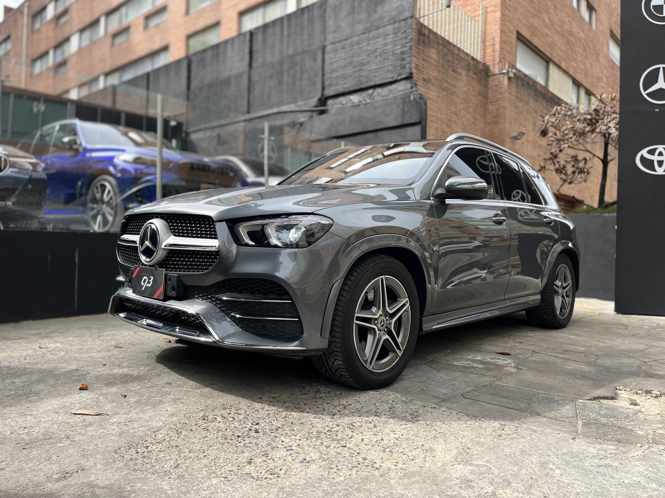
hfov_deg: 67.3
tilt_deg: -0.3
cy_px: 249
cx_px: 332
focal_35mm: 26
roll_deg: -1.2
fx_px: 499
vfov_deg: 53.1
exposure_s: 1/804
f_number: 1.6
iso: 50
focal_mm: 5.1
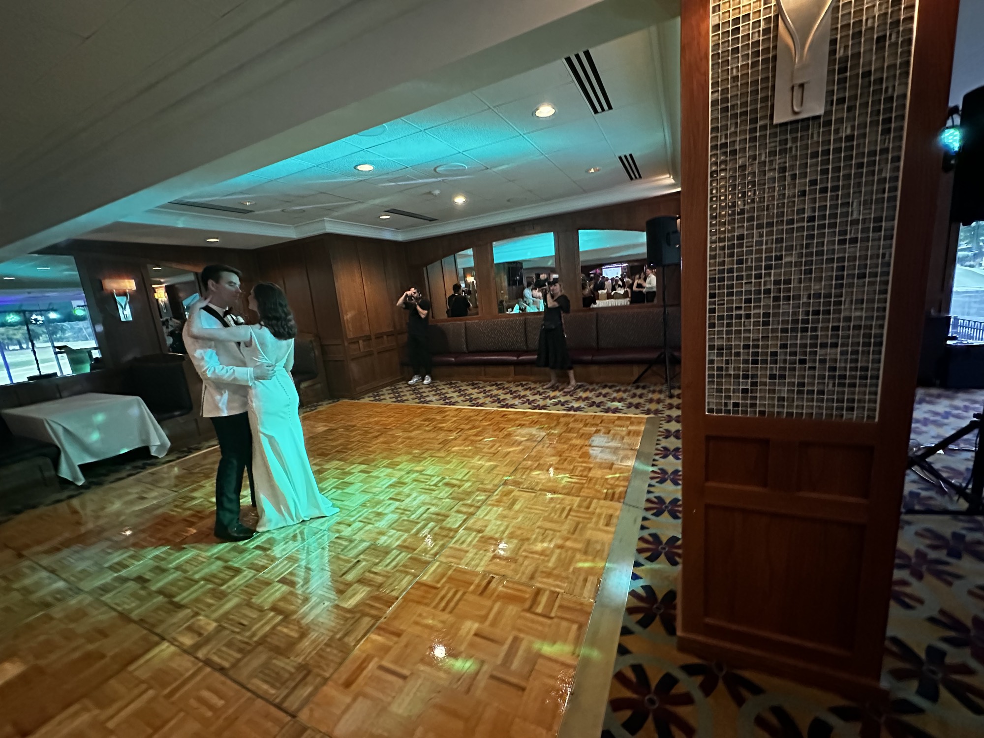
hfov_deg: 102.1
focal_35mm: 14
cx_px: 492
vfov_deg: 85.7
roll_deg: +5.4
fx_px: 398
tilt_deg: -10.2
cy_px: 369
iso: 1250
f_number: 2.2
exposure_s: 1/60
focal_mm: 2.22
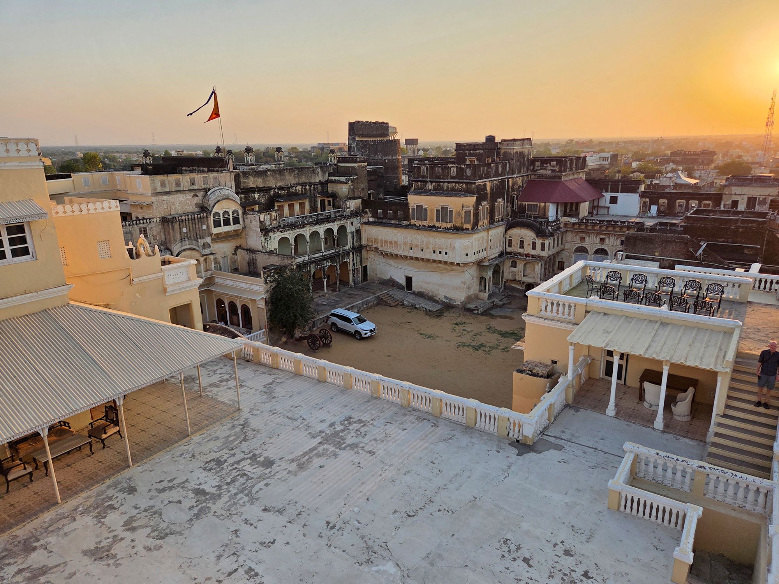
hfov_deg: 73.9
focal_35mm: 23
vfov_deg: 58.9
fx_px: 518
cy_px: 292
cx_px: 390
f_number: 1.8
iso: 80
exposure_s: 1/3327
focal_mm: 5.4
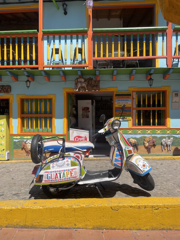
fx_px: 180
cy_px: 120
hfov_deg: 53.1
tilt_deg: +1.3
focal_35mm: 26
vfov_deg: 67.3
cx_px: 90
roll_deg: +0.5
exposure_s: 1/3610
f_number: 1.6
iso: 32
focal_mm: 4.2
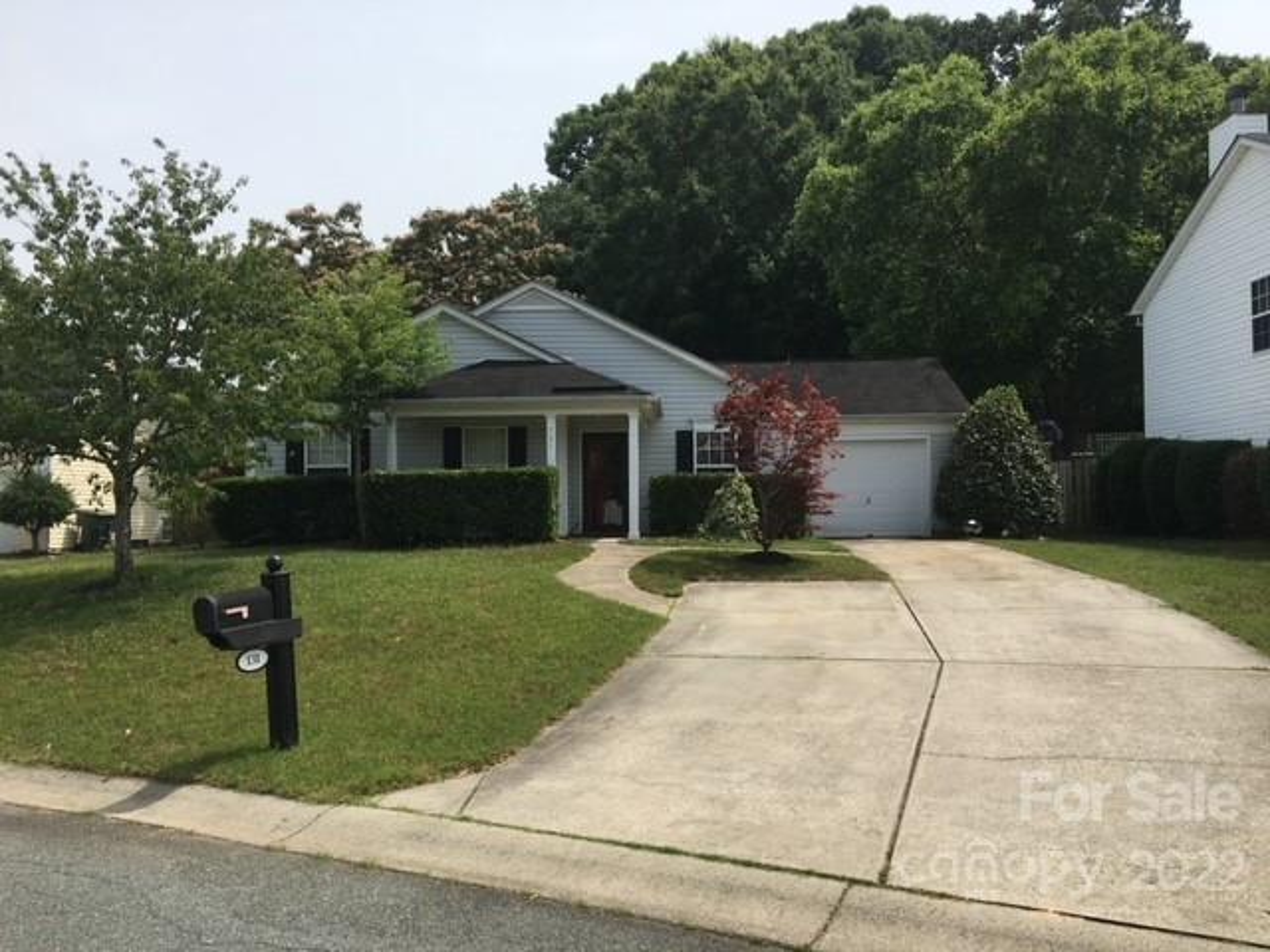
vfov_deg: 48.2
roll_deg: -0.4
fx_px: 1064
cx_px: 635
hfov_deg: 61.7
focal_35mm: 29
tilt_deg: +1.9
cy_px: 476
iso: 25
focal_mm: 4.15
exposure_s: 1/1972
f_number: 2.2
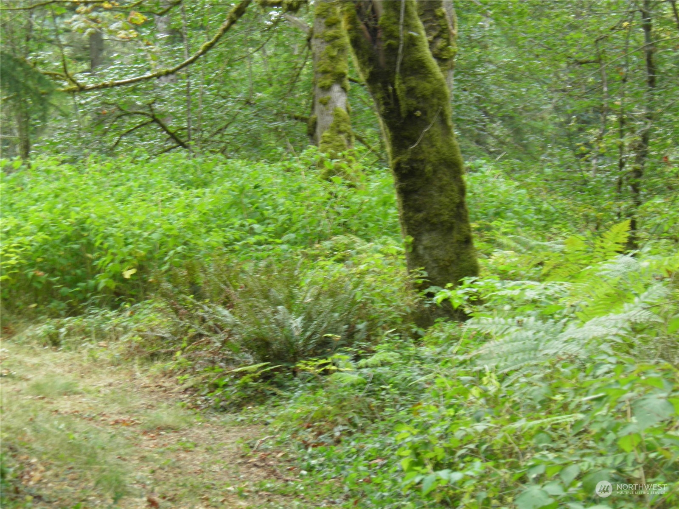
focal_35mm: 84
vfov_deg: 17.6
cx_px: 340
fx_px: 1648
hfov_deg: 23.3
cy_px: 254
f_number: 3.9
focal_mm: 15.2
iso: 80
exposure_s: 1/50
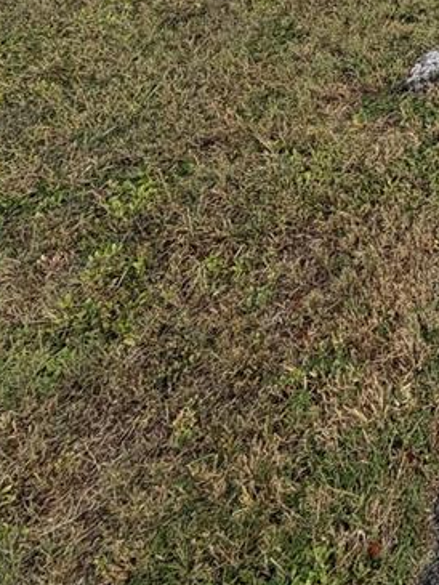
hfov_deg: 24.1
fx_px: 777
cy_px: -244
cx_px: 673
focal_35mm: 46
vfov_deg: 29.4
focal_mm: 2.22
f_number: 2.2
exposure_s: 1/770
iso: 40
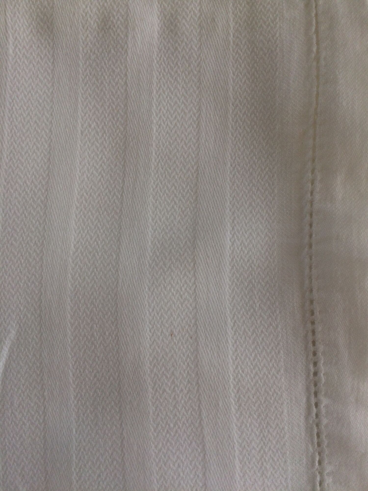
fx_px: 411
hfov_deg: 48.2
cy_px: 246
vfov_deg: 61.7
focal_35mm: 29
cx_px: 184
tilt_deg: -87.6
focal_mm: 4.15
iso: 50
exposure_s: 1/100
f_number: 2.2
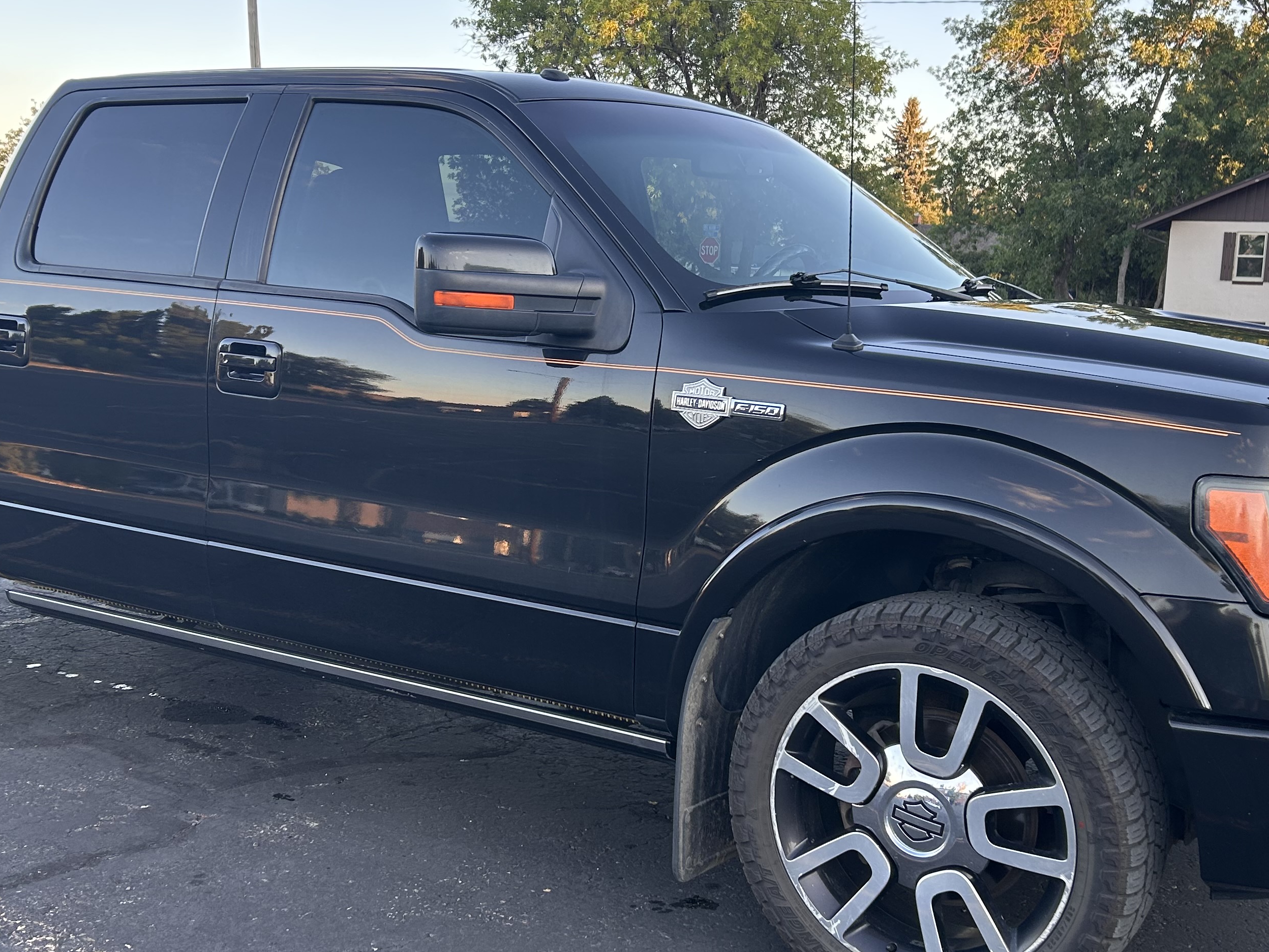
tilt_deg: -9.3
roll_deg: -1.4
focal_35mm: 42
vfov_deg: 34.3
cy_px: 484
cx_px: 628
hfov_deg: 44.8
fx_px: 1540
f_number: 1.5
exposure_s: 1/197
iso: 50
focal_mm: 5.7
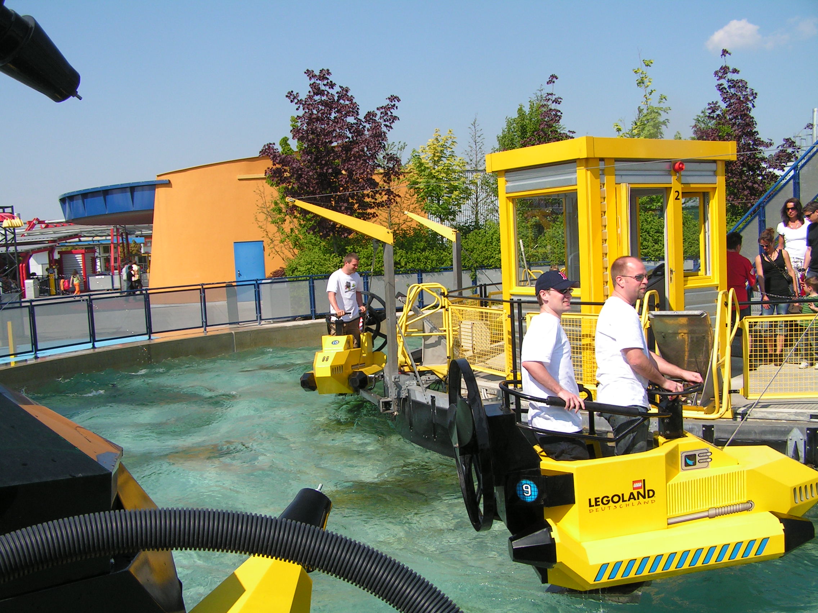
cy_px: 306
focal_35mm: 38
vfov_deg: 37.7
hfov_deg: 49.0
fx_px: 898
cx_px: 409
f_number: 3.5
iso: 50
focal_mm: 6.3
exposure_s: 1/1000
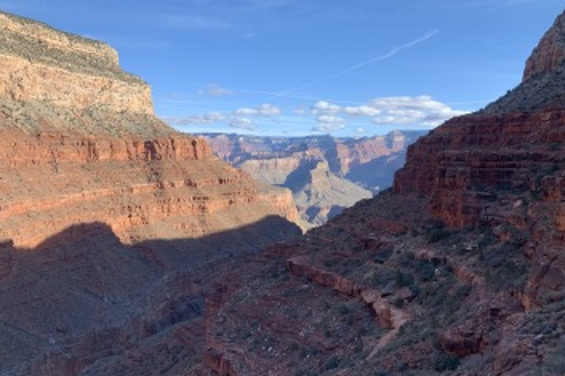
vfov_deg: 46.3
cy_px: 205
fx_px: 439
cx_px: 290
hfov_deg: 65.5
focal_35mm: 28
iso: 25
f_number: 1.8
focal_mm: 4.25
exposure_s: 1/1043
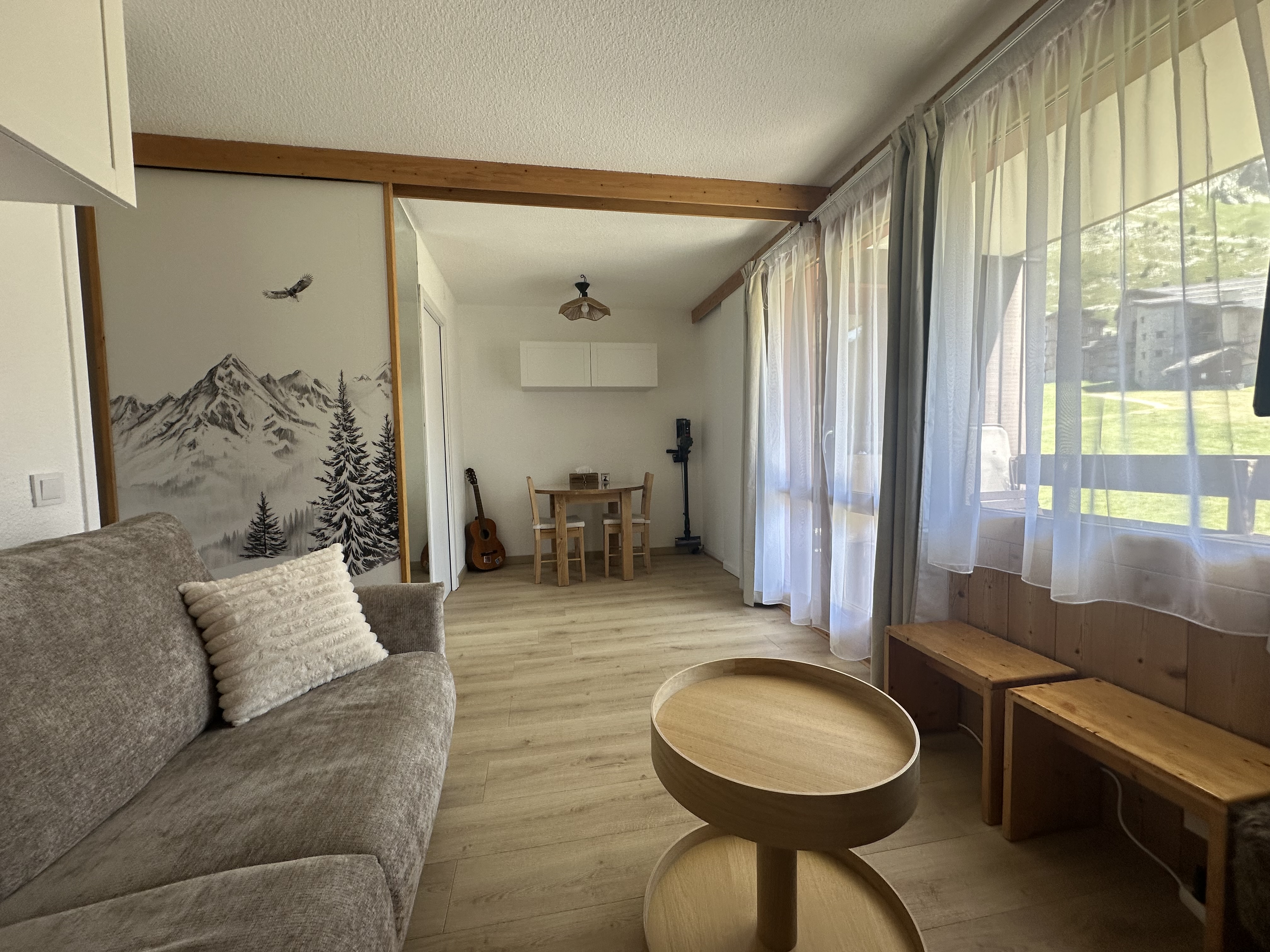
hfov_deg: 102.1
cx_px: 635
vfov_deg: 85.7
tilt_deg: -1.7
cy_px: 476
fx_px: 514
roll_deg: +1.3
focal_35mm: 14
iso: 80
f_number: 2.2
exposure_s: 1/99
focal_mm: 2.22
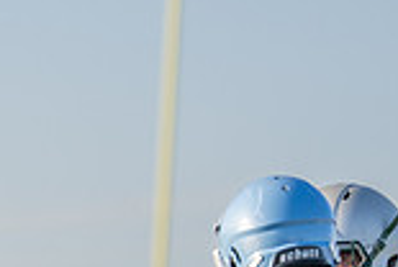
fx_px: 6801
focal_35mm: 614
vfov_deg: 2.2
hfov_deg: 3.3
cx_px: -230
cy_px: 448
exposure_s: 1/3200
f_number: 2.8
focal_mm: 133
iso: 320
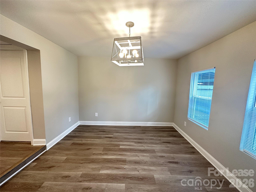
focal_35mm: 14
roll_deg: -1.3
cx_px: 128
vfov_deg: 85.7
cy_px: 96
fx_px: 104
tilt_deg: -7.4
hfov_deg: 102.1
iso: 250
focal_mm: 2.22
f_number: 2.2
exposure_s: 1/60
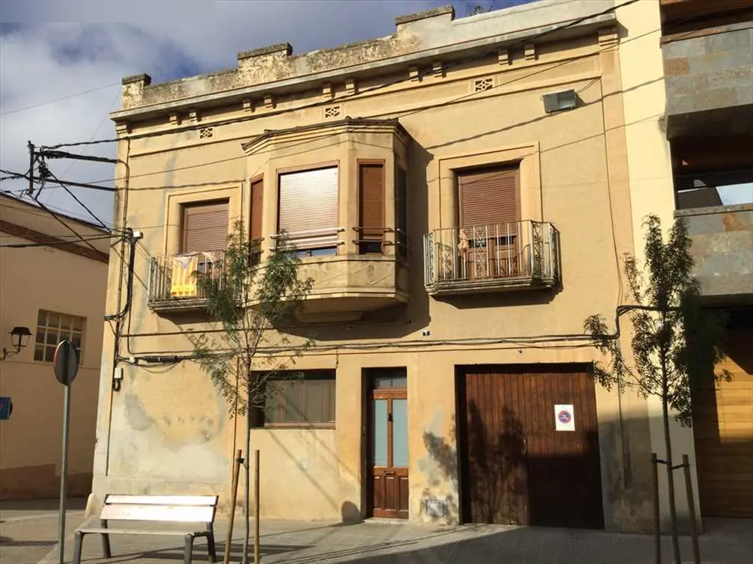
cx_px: 376
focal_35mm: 31
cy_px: 282
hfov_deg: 58.4
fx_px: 674
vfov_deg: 45.4
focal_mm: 3.3
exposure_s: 1/1567
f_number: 2.4
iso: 25
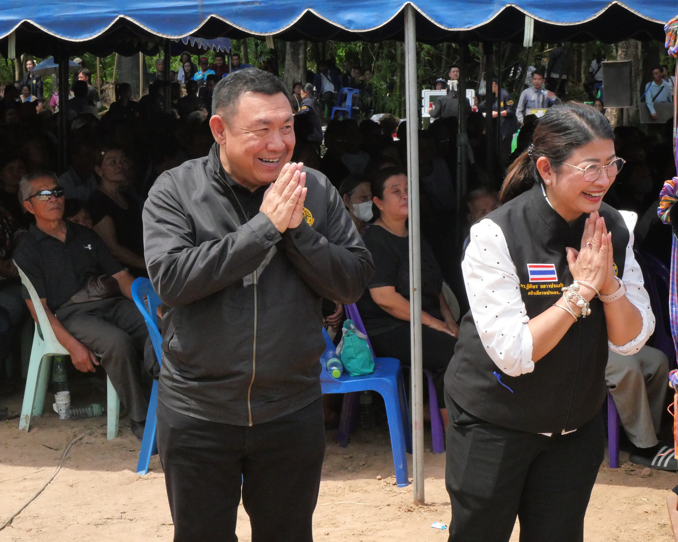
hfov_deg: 27.1
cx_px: 322
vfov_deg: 21.9
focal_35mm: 70
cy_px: 271
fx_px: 1405
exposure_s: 1/2500
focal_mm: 30
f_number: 11
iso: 3200
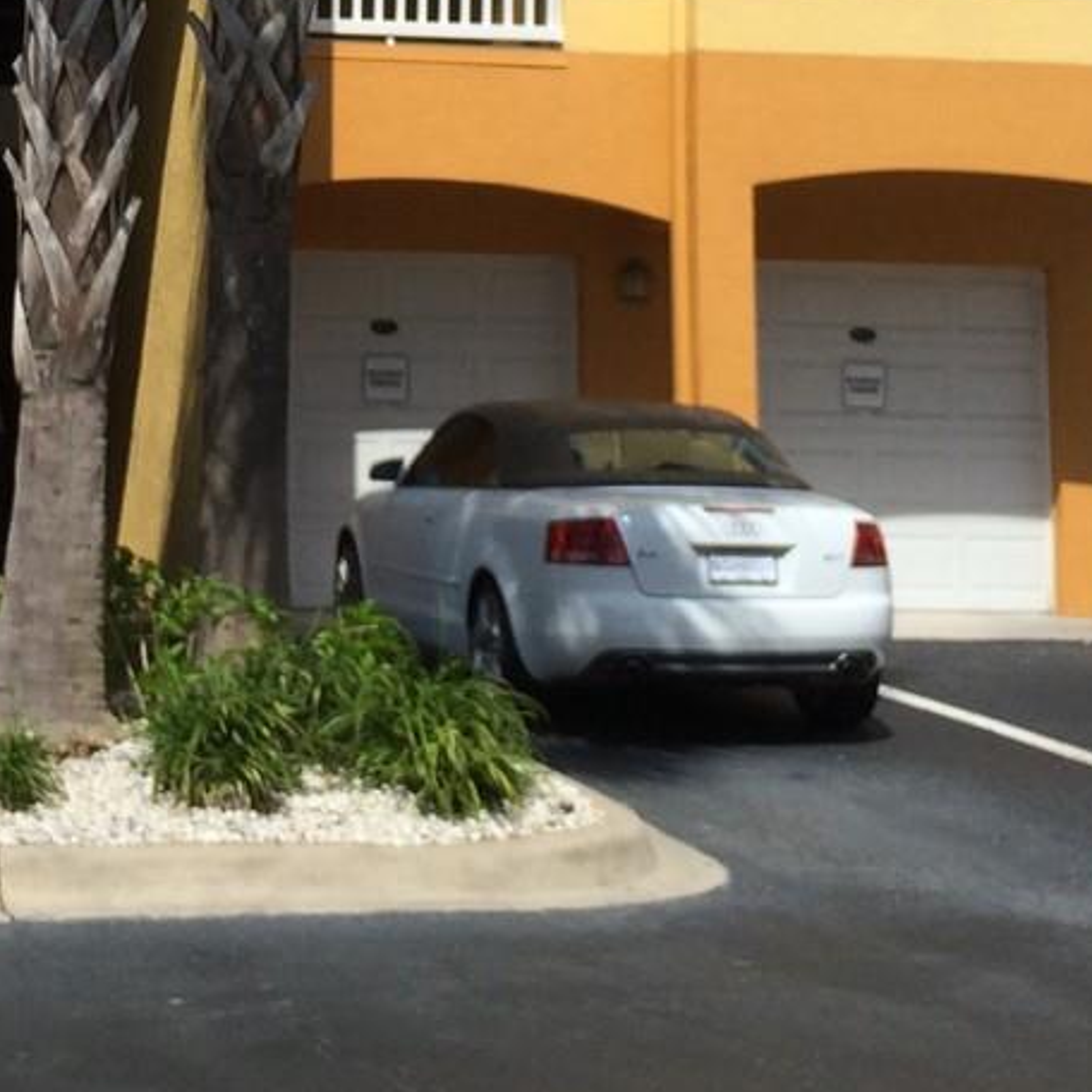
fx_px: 3319
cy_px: -91
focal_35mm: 93
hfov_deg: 18.5
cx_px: 206
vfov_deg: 18.0
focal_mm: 4.12
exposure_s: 1/3425
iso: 40
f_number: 2.2
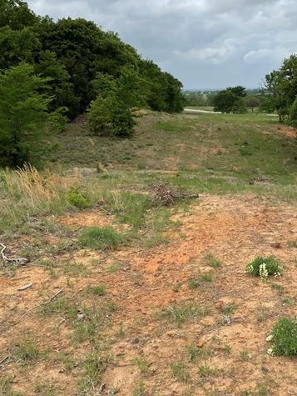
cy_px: 141
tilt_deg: -5.9
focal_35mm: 42
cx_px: 219
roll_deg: +1.6
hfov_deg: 33.8
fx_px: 480
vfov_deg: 44.3
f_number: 1.6
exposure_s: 1/2882
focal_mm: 4.2
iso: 32
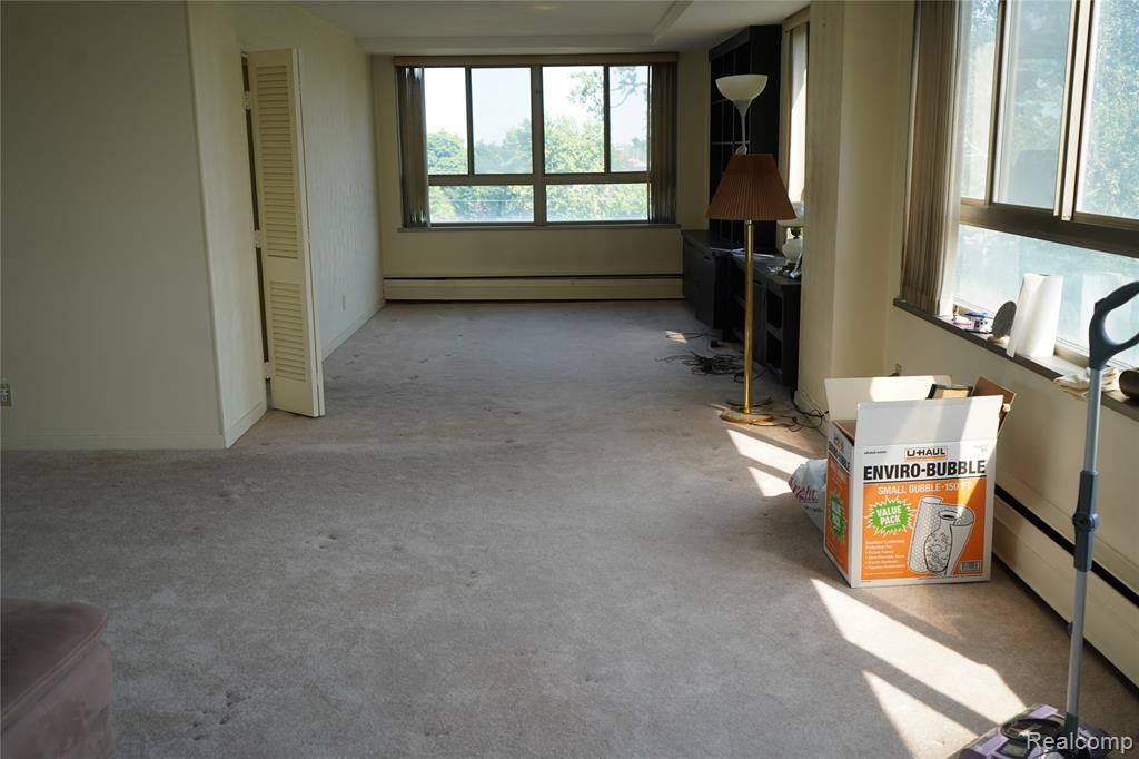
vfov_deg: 39.9
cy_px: 380
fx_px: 1044
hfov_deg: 57.2
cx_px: 570
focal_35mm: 33
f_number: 4
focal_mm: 33
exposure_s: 1/160
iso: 125
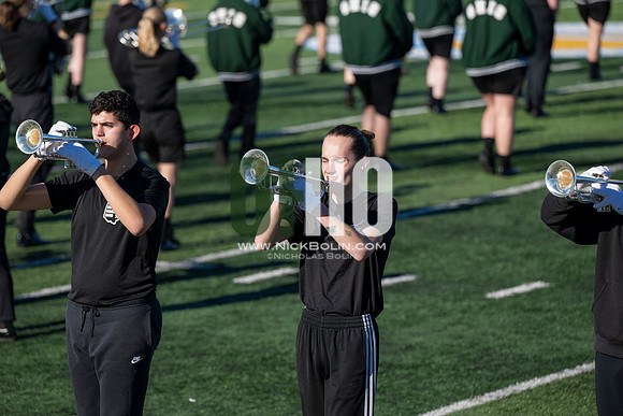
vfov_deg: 6.9
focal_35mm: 200
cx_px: 312
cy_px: 208
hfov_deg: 10.3
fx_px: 3462
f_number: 4
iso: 160
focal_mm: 200
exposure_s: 1/2000
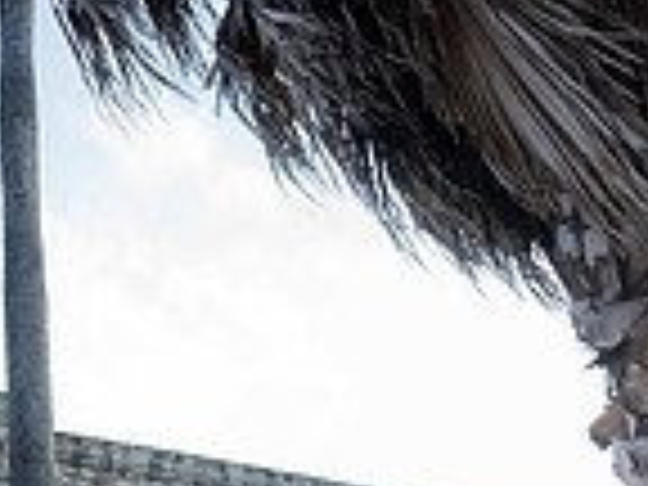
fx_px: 1123
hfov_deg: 31.1
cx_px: 99
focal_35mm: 60
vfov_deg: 18.5
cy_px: 900
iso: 125
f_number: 2.8
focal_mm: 20
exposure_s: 1/640
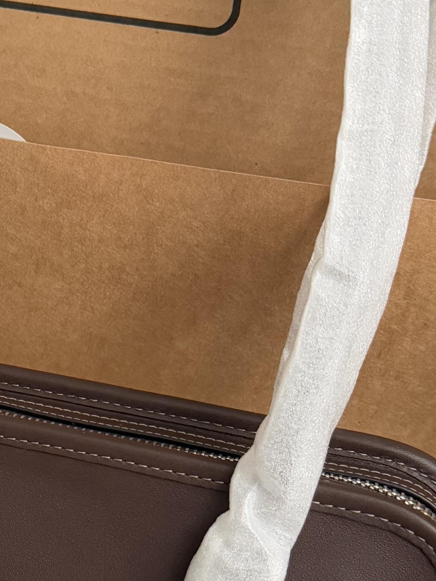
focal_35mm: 75
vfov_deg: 26.0
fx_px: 1260
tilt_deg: -34.5
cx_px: 13
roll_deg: +0.0
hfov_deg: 19.2
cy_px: 325
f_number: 1.78
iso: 800
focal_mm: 6.76
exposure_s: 1/41
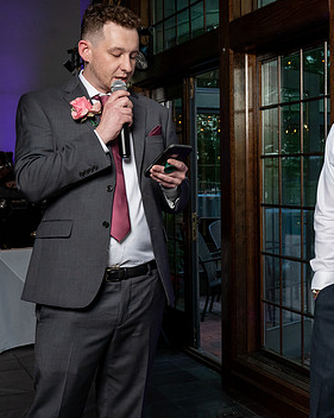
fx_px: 742
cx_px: 300
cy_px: 199
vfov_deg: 31.5
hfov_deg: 24.6
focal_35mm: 60
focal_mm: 34
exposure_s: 1/200
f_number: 5.6
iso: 2000
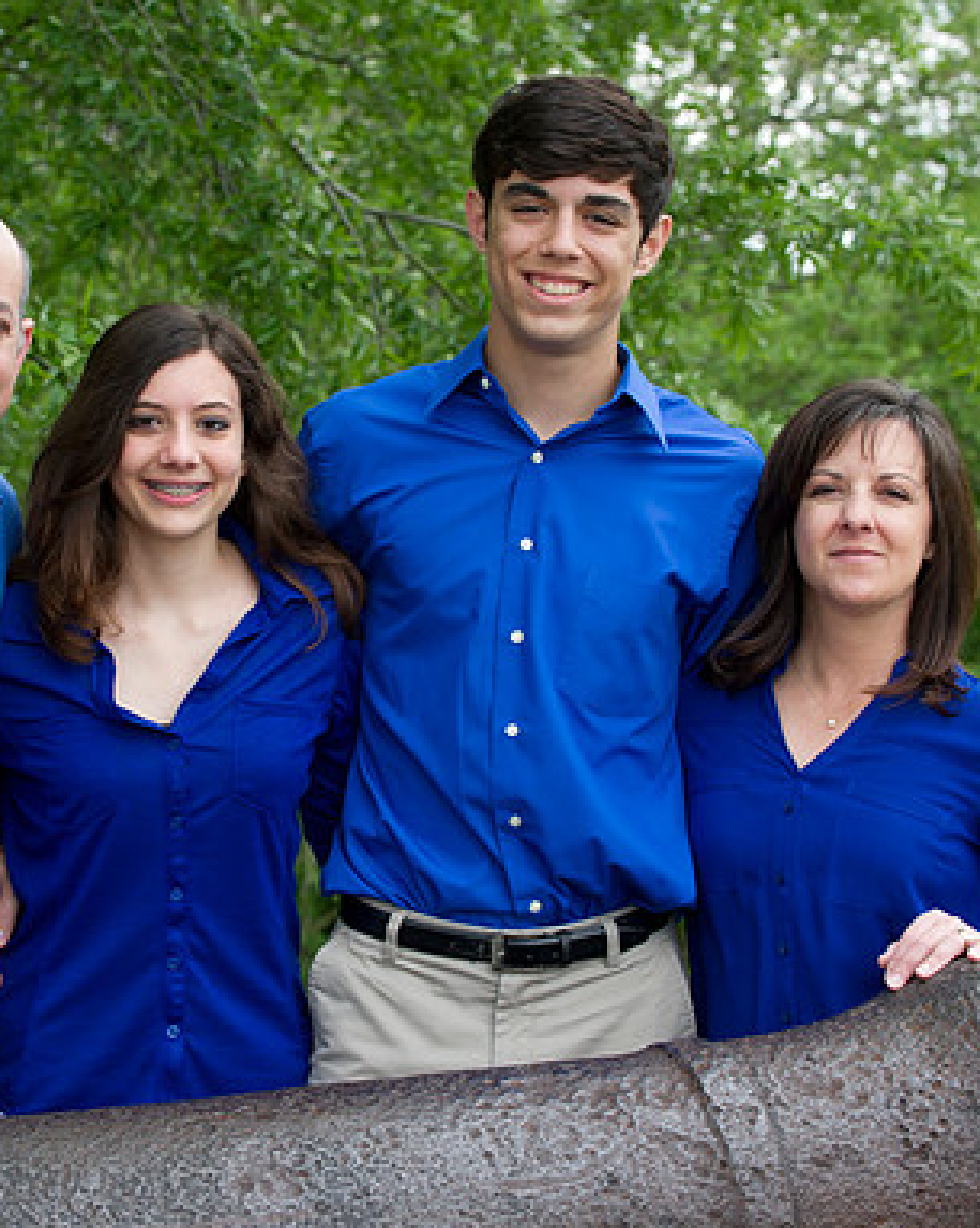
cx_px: 302
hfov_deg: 13.5
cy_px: 617
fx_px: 4138
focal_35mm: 114
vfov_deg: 16.9
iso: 320
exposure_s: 1/125
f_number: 5.6
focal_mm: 80
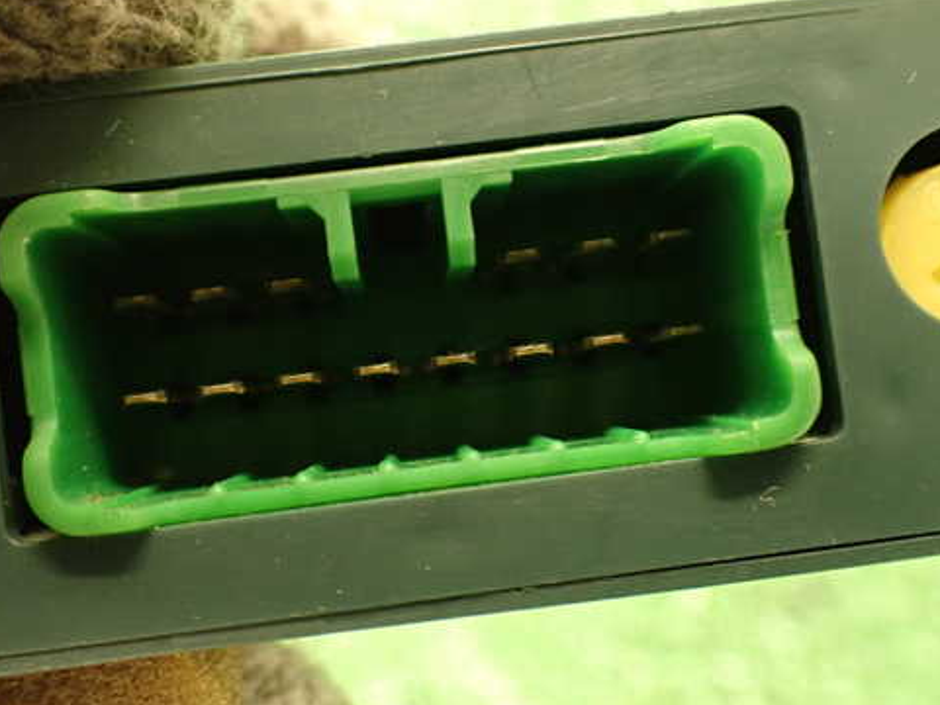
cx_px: 439
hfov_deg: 46.8
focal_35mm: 40
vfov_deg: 36.0
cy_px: 352
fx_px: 1086
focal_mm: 5.79
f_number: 2.4
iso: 640
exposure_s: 1/30
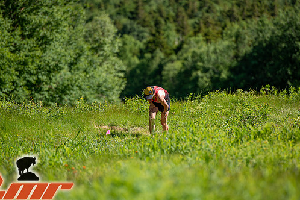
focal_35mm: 233
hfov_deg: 8.8
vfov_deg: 5.9
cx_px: 146
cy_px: 108
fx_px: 1942
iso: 100
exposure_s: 1/800
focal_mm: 200
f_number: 3.5
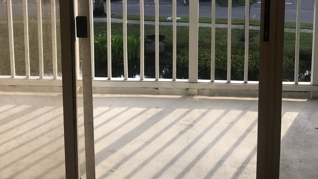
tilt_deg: -7.7
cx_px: 189
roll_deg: -1.2
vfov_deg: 22.1
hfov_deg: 39.0
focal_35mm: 53
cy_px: 20
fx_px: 447
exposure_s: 1/311
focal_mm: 3.99
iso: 20
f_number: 1.8
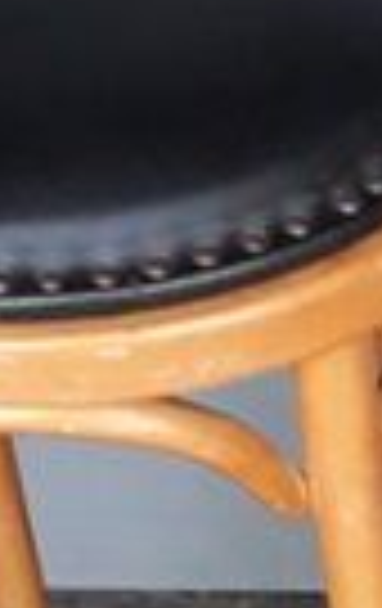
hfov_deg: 10.1
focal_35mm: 127
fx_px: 2104
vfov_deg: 15.7
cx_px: 557
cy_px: 775
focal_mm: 3.6
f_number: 1.9
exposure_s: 1/50
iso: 250
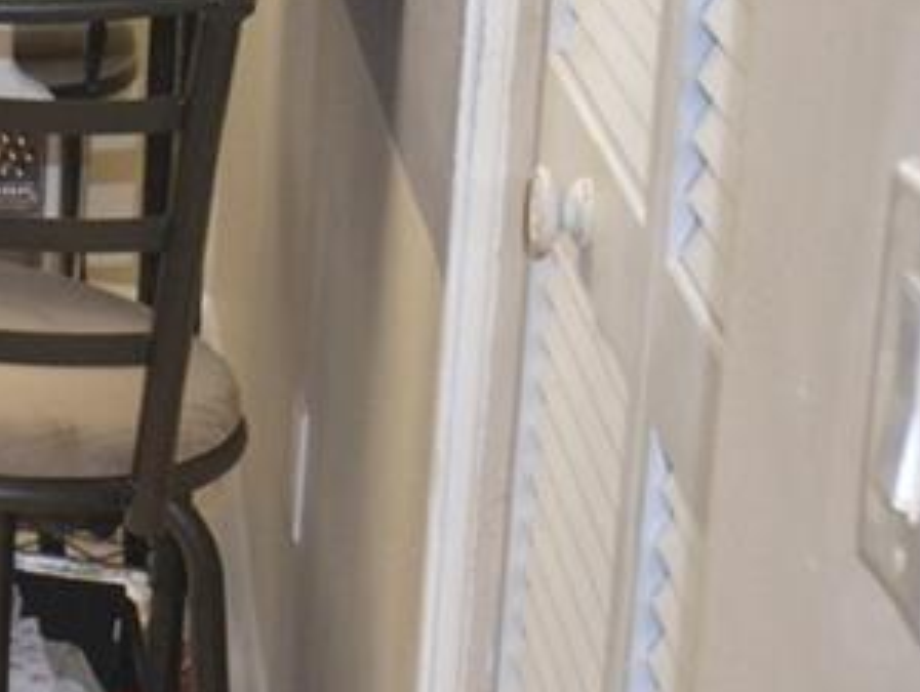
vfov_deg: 12.2
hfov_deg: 13.3
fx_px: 3075
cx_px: -1197
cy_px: -348
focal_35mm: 116
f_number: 4
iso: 560
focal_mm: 15
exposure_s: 1/60
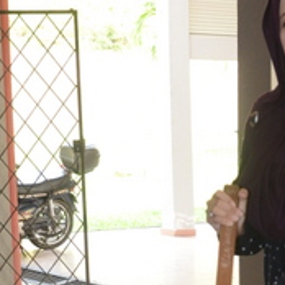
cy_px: 337
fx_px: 1002
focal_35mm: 108
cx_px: 238
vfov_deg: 15.6
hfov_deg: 16.1
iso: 1000
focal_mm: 23
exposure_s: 1/250
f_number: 4
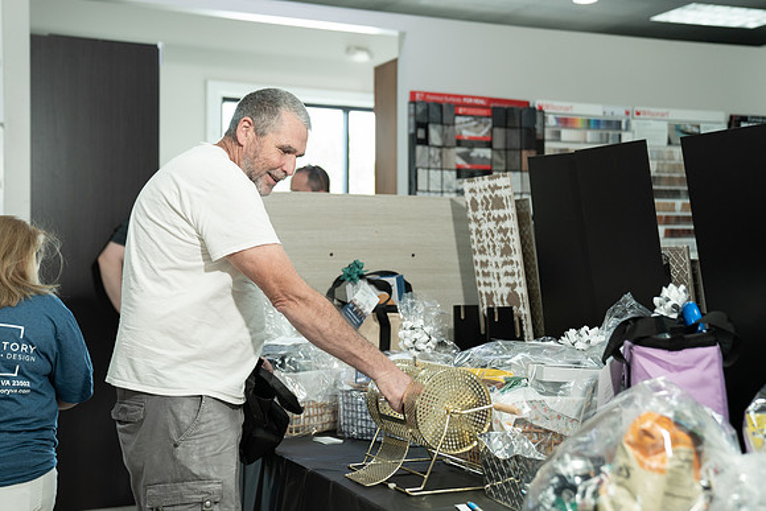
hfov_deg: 39.6
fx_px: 1064
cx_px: 365
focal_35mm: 50
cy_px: 245
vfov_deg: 27.0
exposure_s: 1/200
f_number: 2.8
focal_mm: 46
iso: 800
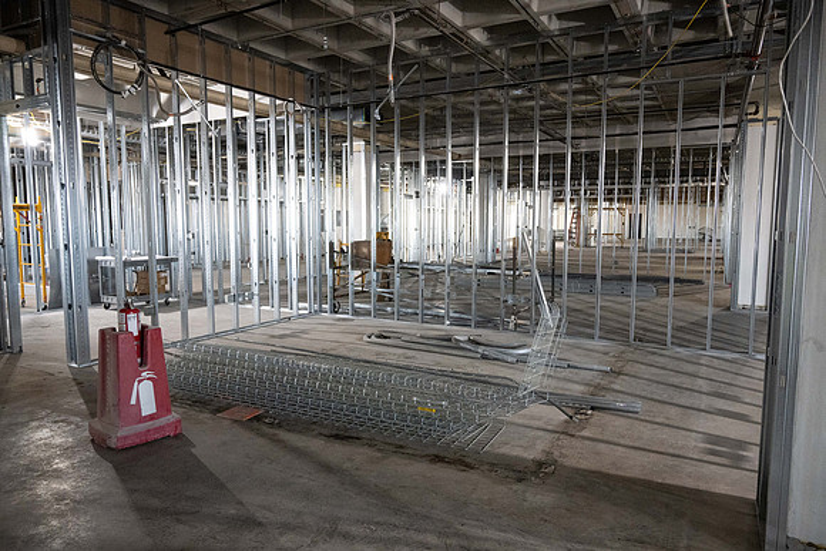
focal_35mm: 24
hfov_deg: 72.9
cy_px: 276
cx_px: 413
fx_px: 559
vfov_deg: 52.5
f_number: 4
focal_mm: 24
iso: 4000
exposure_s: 1/160
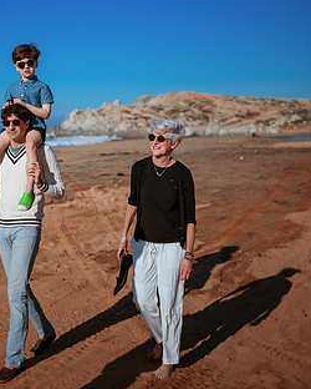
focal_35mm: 61
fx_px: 701
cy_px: 153
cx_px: 39
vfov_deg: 30.8
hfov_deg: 24.4
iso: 50
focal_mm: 35
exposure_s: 1/8000
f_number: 1.8
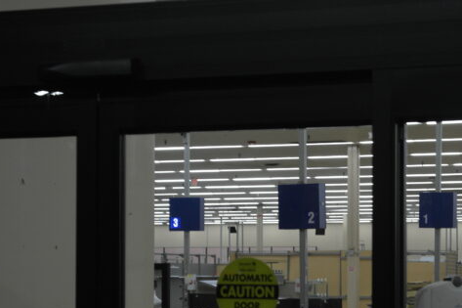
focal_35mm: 125
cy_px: 242
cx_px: 298
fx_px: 1604
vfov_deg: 10.9
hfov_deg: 16.4
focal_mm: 50
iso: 400
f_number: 5.6
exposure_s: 1/40
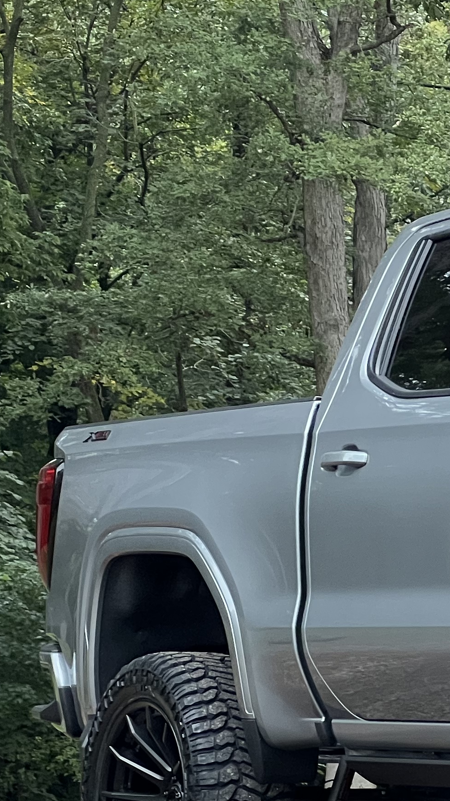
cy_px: 588
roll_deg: +0.4
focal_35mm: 194
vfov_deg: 11.1
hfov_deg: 6.1
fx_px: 4115
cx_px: 904
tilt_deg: +1.4
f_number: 2.8
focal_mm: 9
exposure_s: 1/99
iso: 160
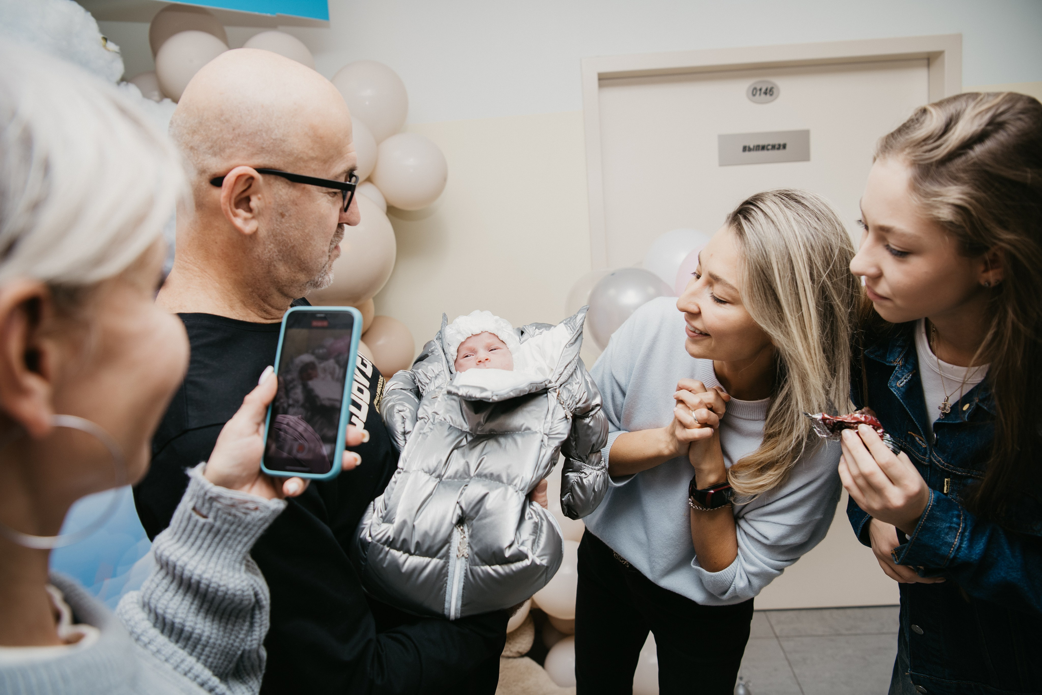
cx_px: 521
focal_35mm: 27
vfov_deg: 47.9
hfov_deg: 67.4
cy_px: 348
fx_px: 781
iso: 200
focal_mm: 27
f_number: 4
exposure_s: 1/160
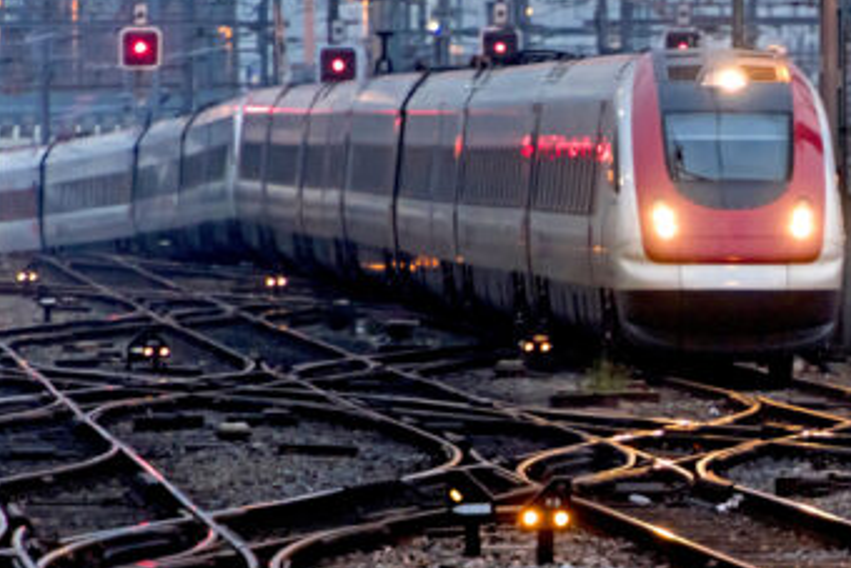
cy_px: 493
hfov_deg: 2.6
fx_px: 18942
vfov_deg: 1.7
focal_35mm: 801
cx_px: 974
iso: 2500
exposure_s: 1/90
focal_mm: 340
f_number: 4.8
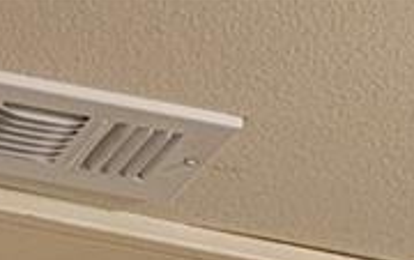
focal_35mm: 217
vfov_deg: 4.2
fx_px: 2451
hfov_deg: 9.3
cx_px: 662
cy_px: 1762
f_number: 1.8
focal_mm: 6.7
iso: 200
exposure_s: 1/120
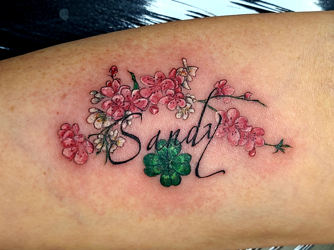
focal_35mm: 26
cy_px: 125
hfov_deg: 67.3
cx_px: 167
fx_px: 251
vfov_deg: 53.1
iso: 50
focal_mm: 5.4
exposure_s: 1/60.2
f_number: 1.8
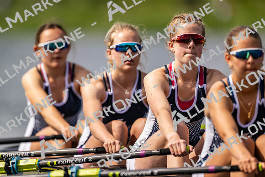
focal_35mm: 600
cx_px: 132
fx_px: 4417
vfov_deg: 2.3
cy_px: 88
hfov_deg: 3.4
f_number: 4
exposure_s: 1/2500
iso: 220
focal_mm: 600
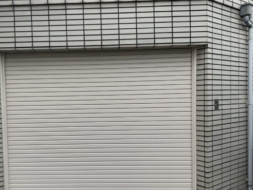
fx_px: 263
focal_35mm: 36
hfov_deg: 51.1
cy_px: 110
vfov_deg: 39.6
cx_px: 106
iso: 25
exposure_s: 1/567
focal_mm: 4.25
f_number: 1.8
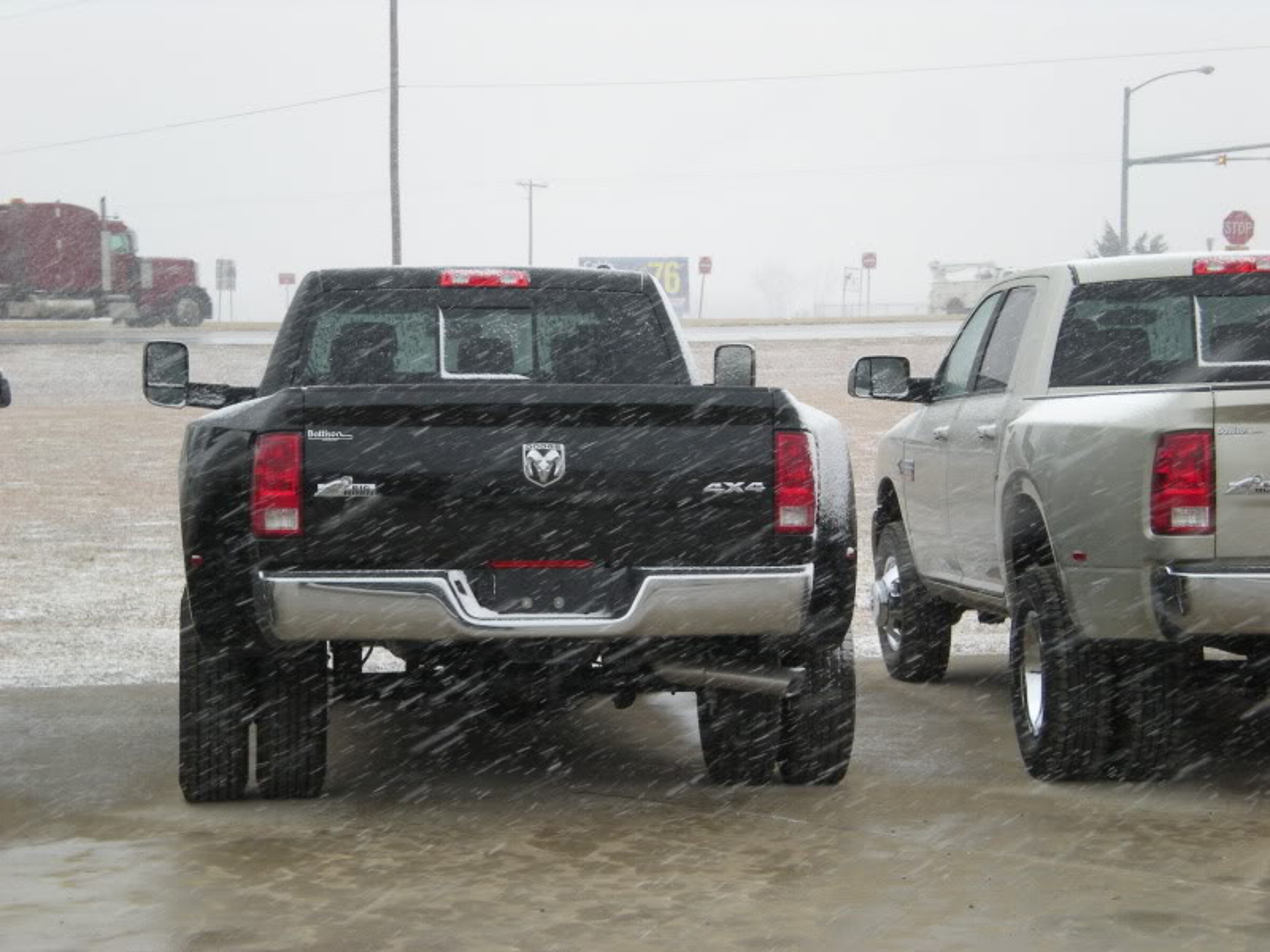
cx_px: 635
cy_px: 476
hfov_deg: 18.7
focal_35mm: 105
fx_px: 3852
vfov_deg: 14.1
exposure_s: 1/140
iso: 150
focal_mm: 17.3
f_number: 5.7
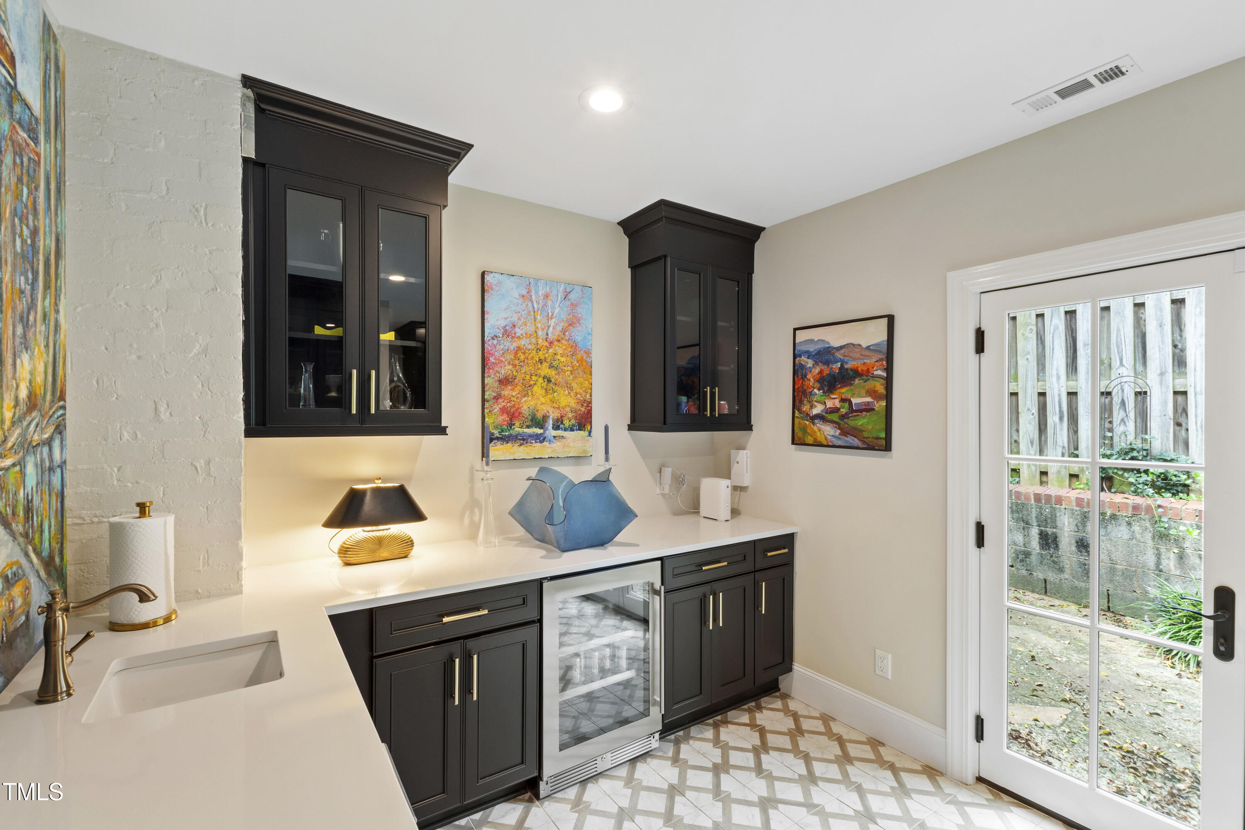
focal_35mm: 15
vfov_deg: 77.3
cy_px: 415
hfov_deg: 100.4
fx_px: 519
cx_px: 622
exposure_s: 1/1.67
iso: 100
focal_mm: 10
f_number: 8
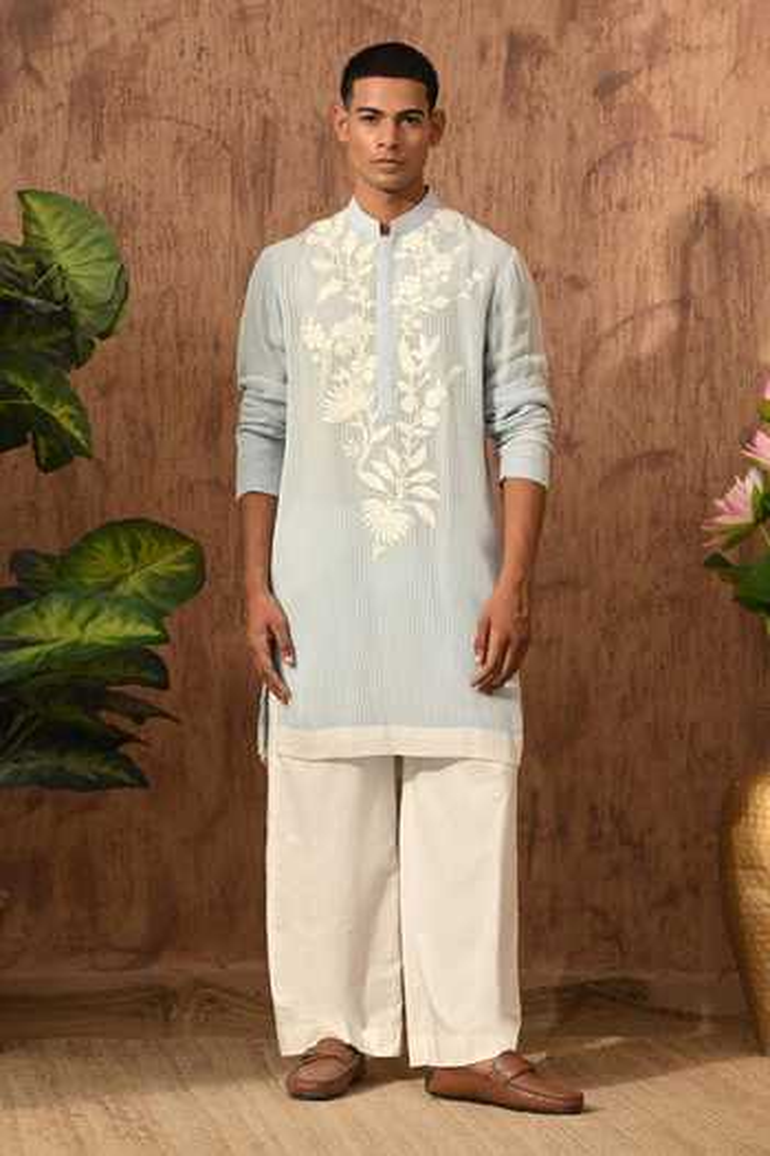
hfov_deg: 19.5
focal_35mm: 70
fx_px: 2246
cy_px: 578
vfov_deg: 28.8
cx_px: 385
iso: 250
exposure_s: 1/100
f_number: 8
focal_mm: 70
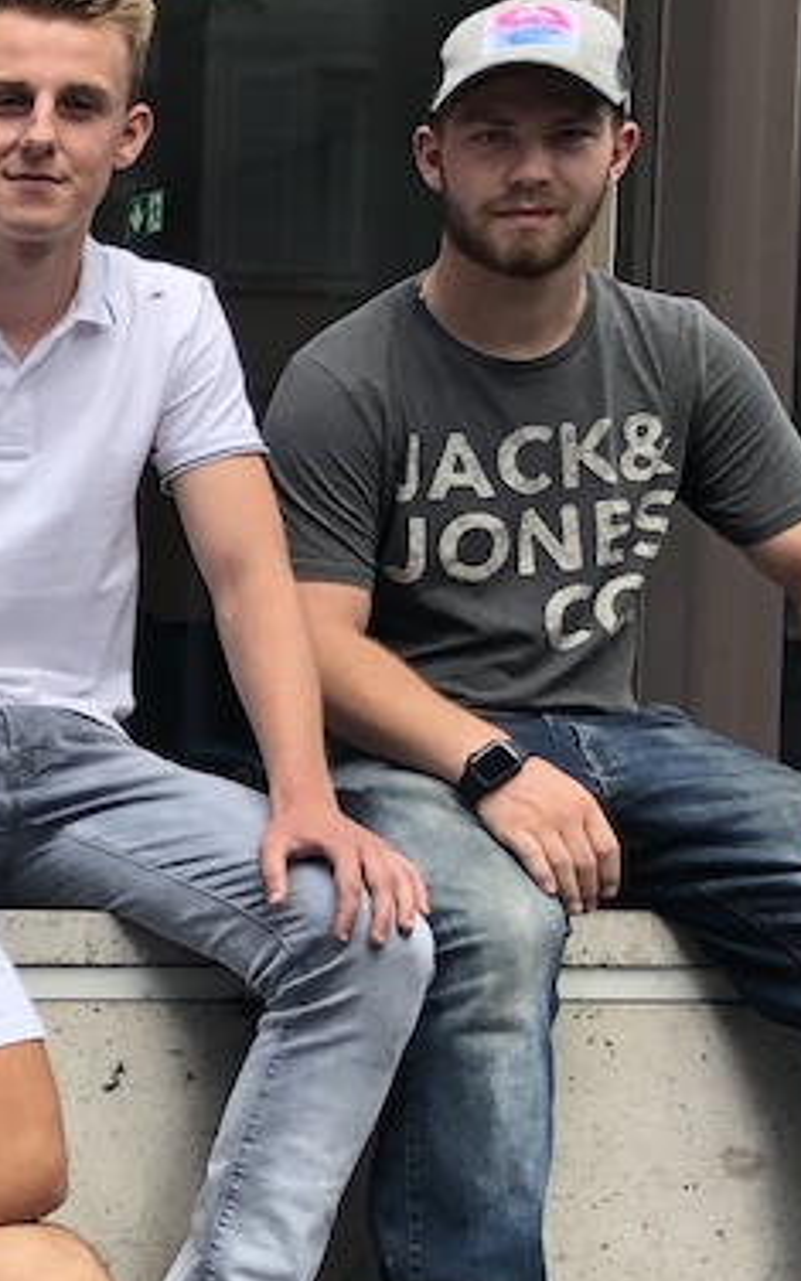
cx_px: -1067
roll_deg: +0.8
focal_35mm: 101
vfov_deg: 20.4
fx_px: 3528
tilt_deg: -2.2
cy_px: 995
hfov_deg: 11.1
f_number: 1.8
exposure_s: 1/203
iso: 20
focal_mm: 3.99
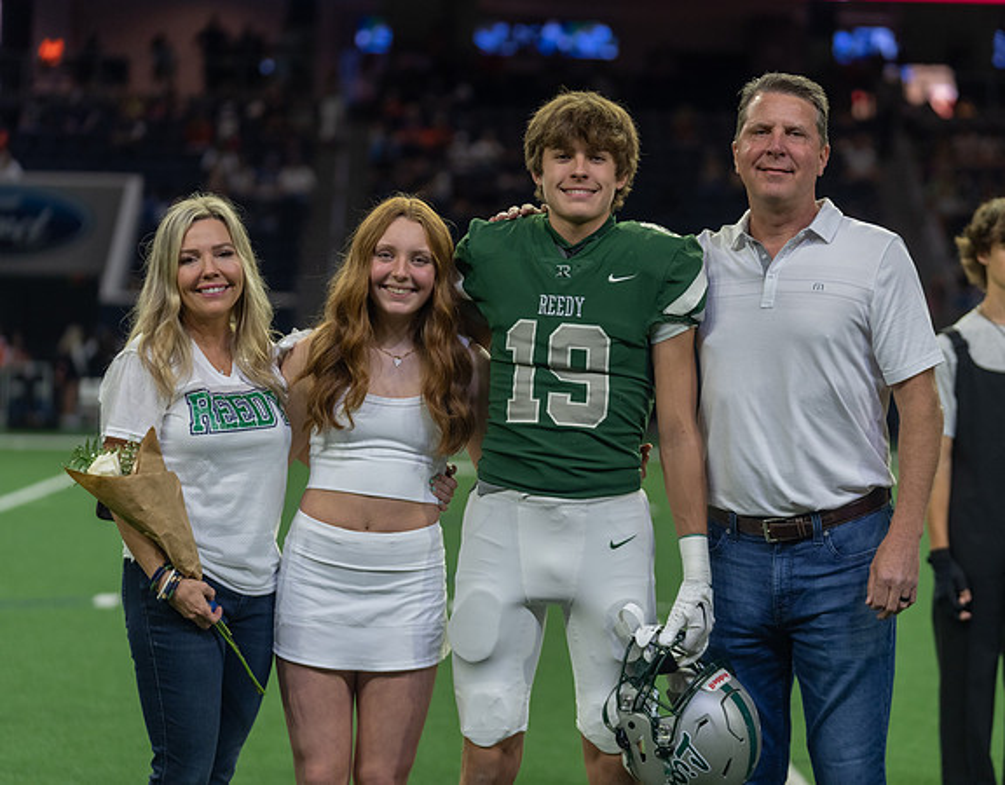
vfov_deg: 12.6
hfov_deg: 16.1
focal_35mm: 121
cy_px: 376
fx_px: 3554
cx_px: 563
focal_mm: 104
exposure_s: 1/320
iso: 1000
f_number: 2.8
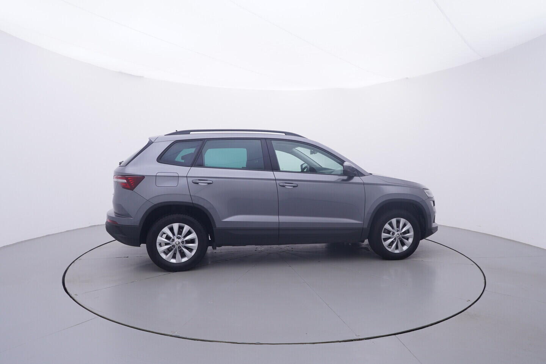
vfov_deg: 56.2
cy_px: 182
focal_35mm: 22
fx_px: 341
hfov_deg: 77.3
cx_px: 273
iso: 200
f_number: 5
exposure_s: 1/80
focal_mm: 15
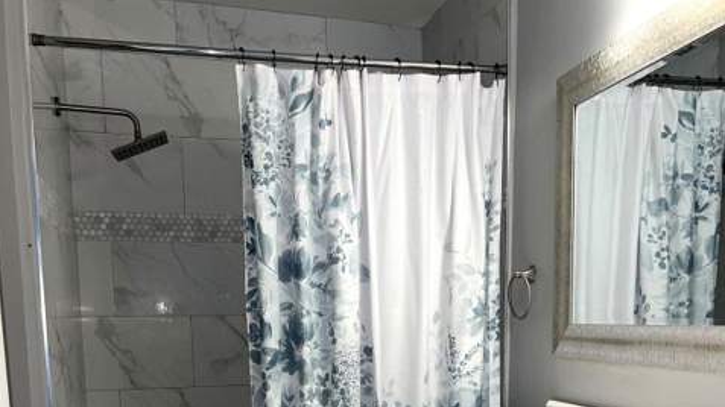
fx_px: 730
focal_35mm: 38
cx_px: 362
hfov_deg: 52.8
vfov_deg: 29.1
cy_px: 412
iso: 32
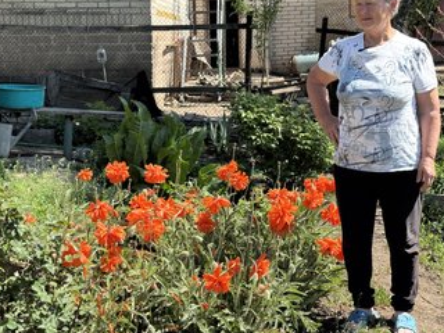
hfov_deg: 32.2
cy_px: 142
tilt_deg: -6.8
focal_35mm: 60
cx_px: 197
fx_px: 770
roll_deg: +1.3
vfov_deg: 24.4
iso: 64
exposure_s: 1/1238
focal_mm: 6.76
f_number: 1.78
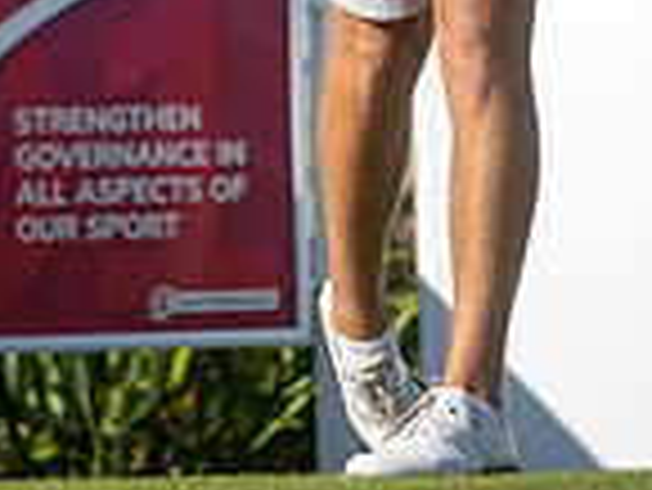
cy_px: -441
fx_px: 16853
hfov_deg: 2.2
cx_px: 85
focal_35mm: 894
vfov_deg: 1.7
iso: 200
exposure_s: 1/1600
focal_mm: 300
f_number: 4
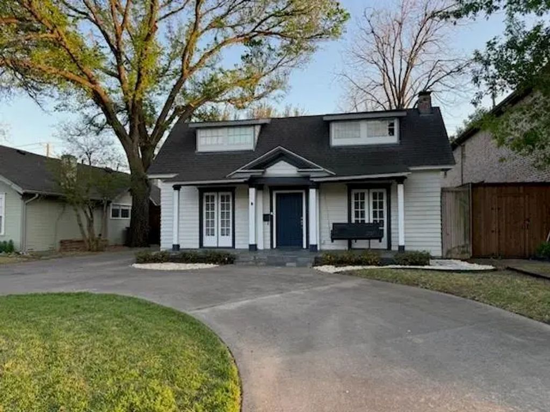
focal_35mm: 24
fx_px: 381
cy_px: 206
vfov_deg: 56.8
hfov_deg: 71.6
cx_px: 275
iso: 100
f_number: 1.78
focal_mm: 6.76
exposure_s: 1/419
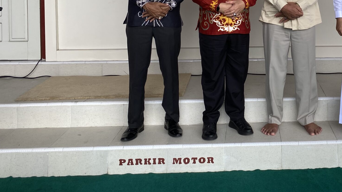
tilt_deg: -0.4
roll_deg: +0.9
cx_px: 274
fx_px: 444
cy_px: -22
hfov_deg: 40.4
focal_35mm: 49
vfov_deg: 22.9
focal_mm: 4.25
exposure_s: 1/376
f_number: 1.8
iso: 32
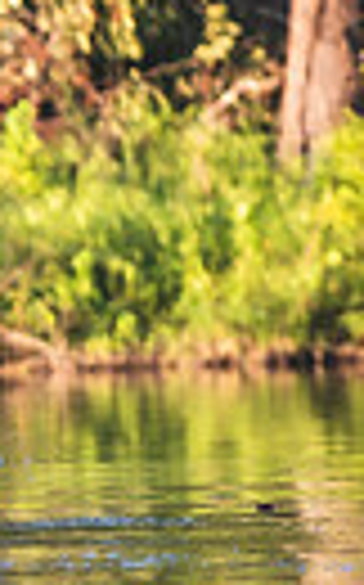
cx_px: -800
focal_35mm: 799
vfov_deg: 2.6
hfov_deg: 1.6
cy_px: 308
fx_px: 12710
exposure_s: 1/200
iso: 100
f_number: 2.8
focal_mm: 175
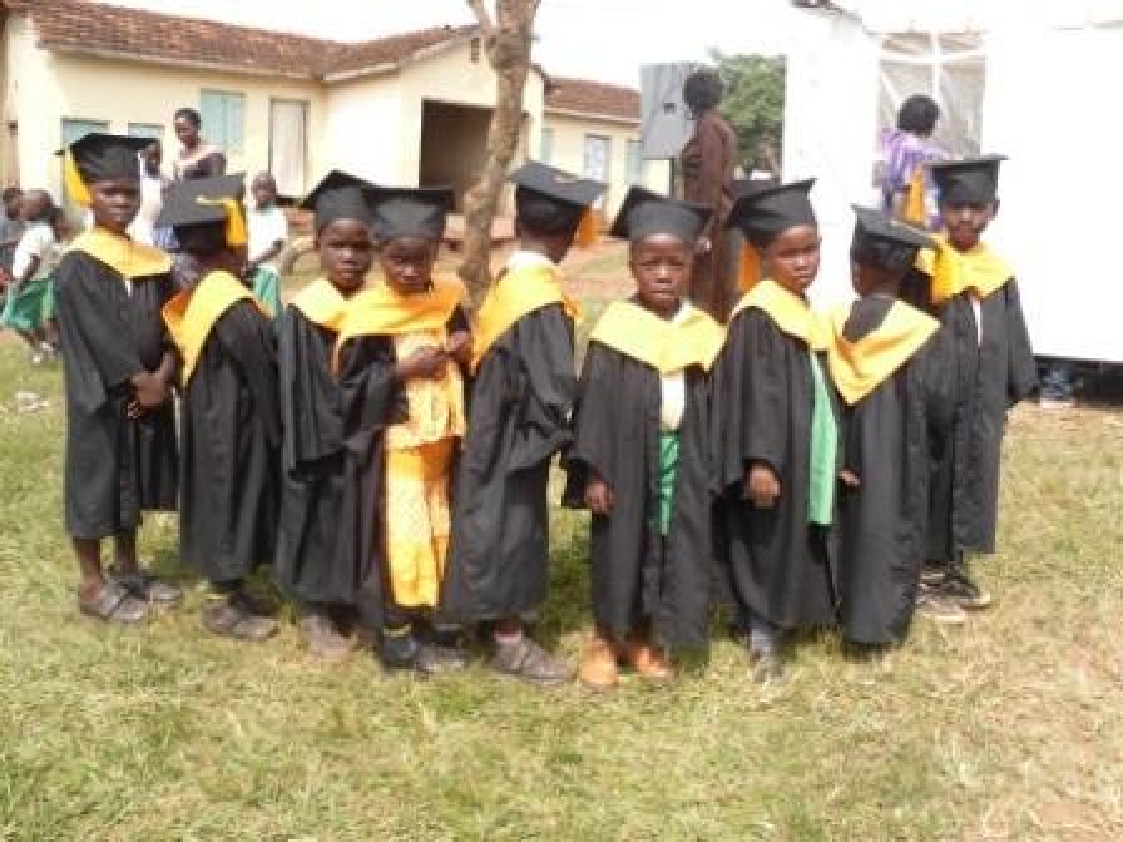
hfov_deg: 54.0
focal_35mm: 34
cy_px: 421
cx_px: 562
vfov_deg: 41.8
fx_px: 1103
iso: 80
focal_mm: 6
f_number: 2.8
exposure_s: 1/346
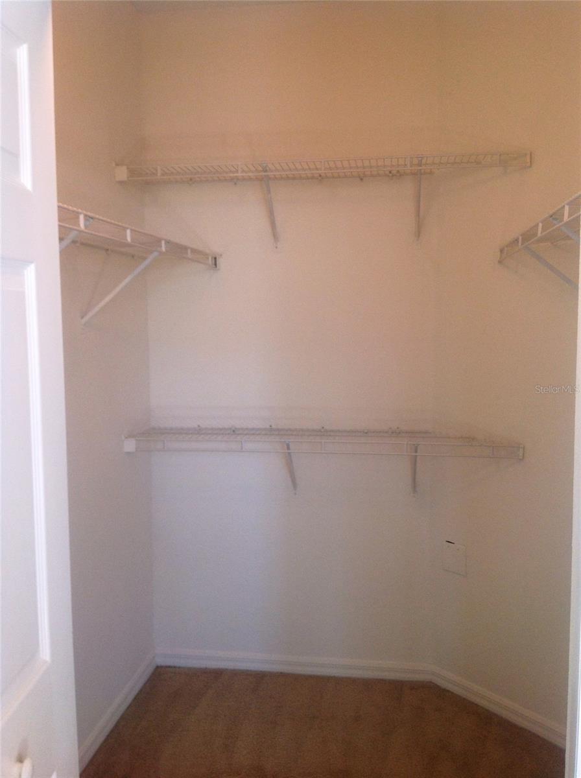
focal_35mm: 35
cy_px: 389
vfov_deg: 52.7
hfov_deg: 40.6
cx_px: 290
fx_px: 785
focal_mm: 4.28
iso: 50
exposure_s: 1/24
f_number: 2.4
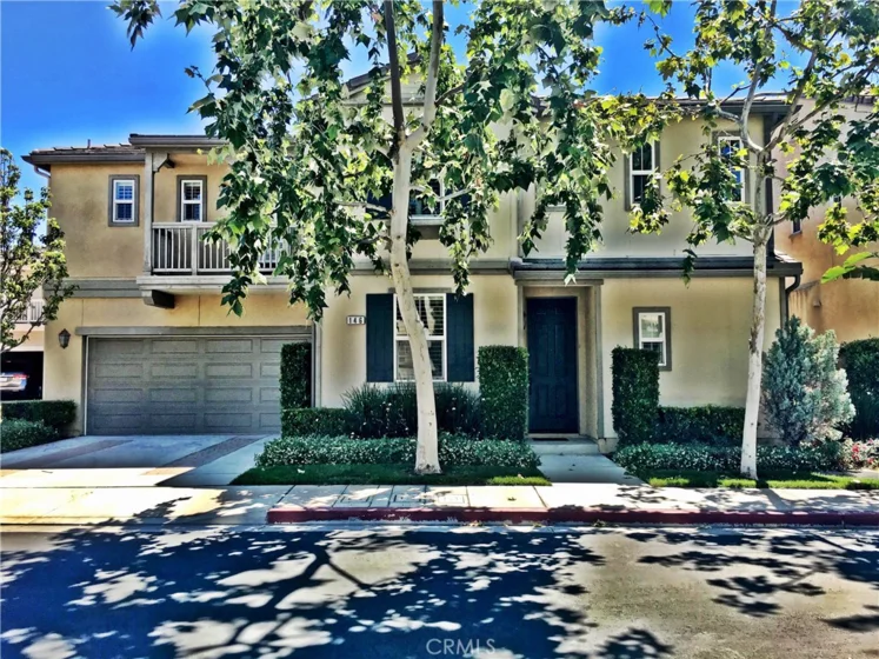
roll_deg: +0.2
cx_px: 440
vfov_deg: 48.2
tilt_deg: +3.9
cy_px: 330
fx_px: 736
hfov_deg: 61.7
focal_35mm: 29
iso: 25
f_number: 2.2
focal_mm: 4.15
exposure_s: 1/754
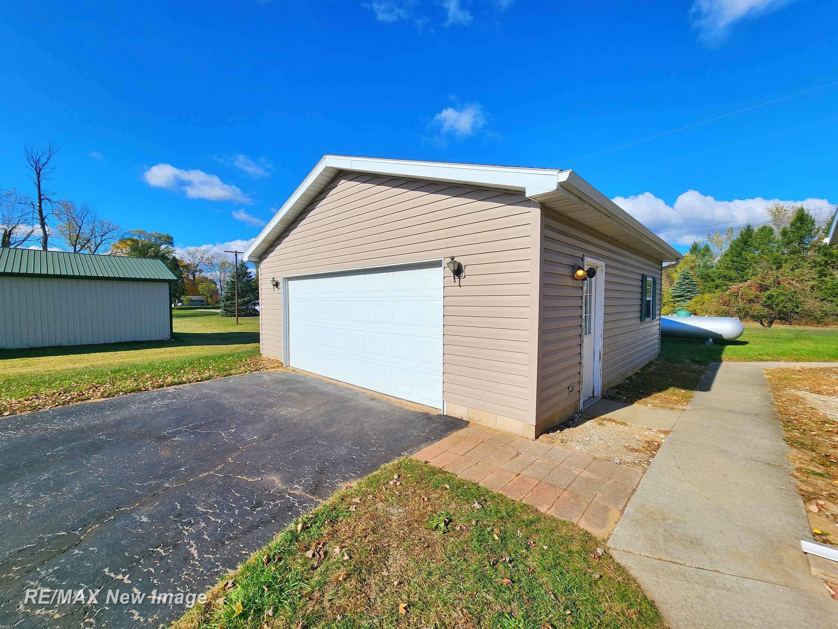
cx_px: 419
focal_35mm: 13
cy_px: 314
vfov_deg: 89.9
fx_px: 315
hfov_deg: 106.2
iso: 50
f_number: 2.2
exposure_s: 1/3282
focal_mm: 2.2
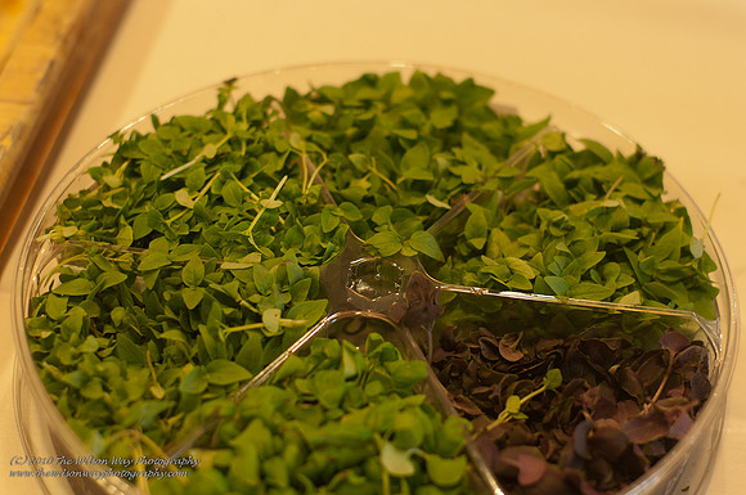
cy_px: 248
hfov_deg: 27.0
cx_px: 373
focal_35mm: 75
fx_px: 1552
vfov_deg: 18.1
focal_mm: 50
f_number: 2.8
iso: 800
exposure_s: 1/45
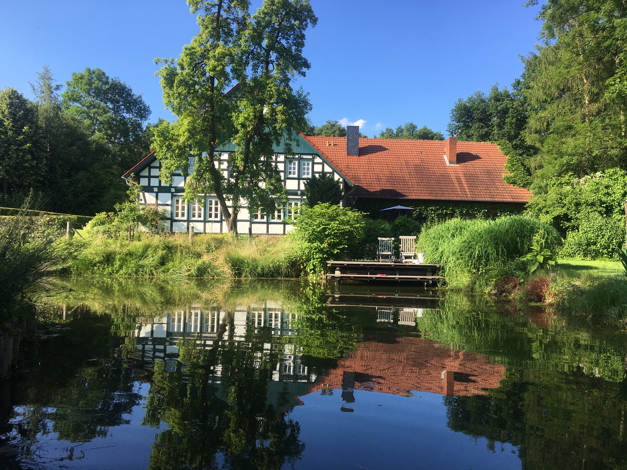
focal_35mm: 29
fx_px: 525
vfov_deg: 48.2
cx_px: 314
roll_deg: -0.7
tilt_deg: +0.5
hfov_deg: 61.7
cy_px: 235
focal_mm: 4.15
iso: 25
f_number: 2.2
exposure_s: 1/769
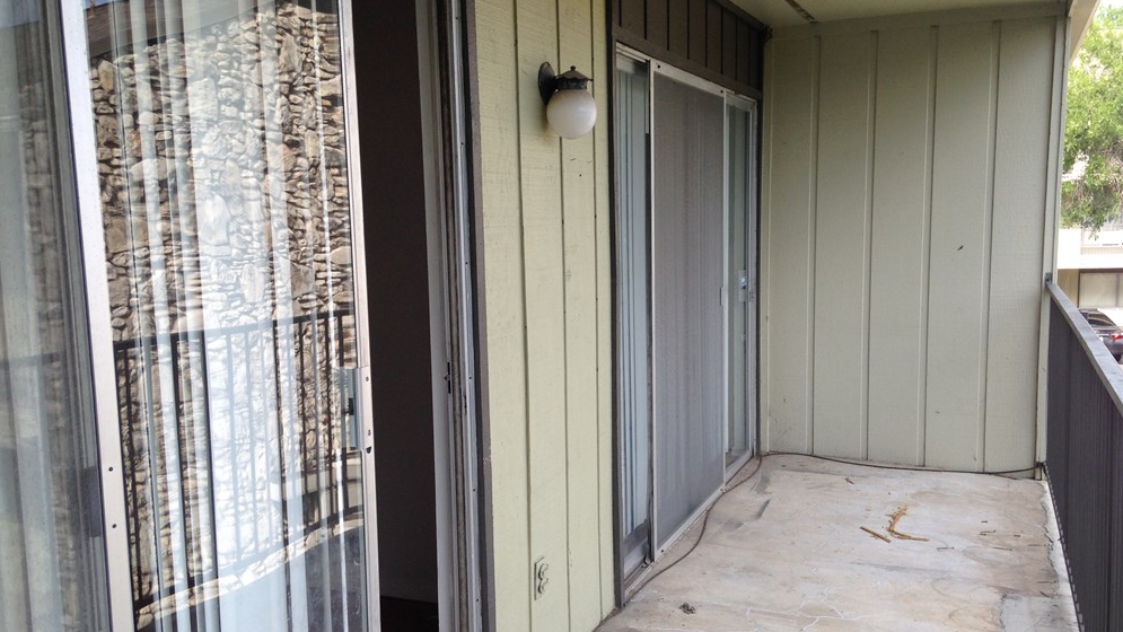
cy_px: 349
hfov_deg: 54.0
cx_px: 563
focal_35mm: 37
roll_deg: +2.7
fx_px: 1102
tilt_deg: -7.3
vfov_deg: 32.0
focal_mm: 4.12
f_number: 2.4
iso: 50
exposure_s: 1/306
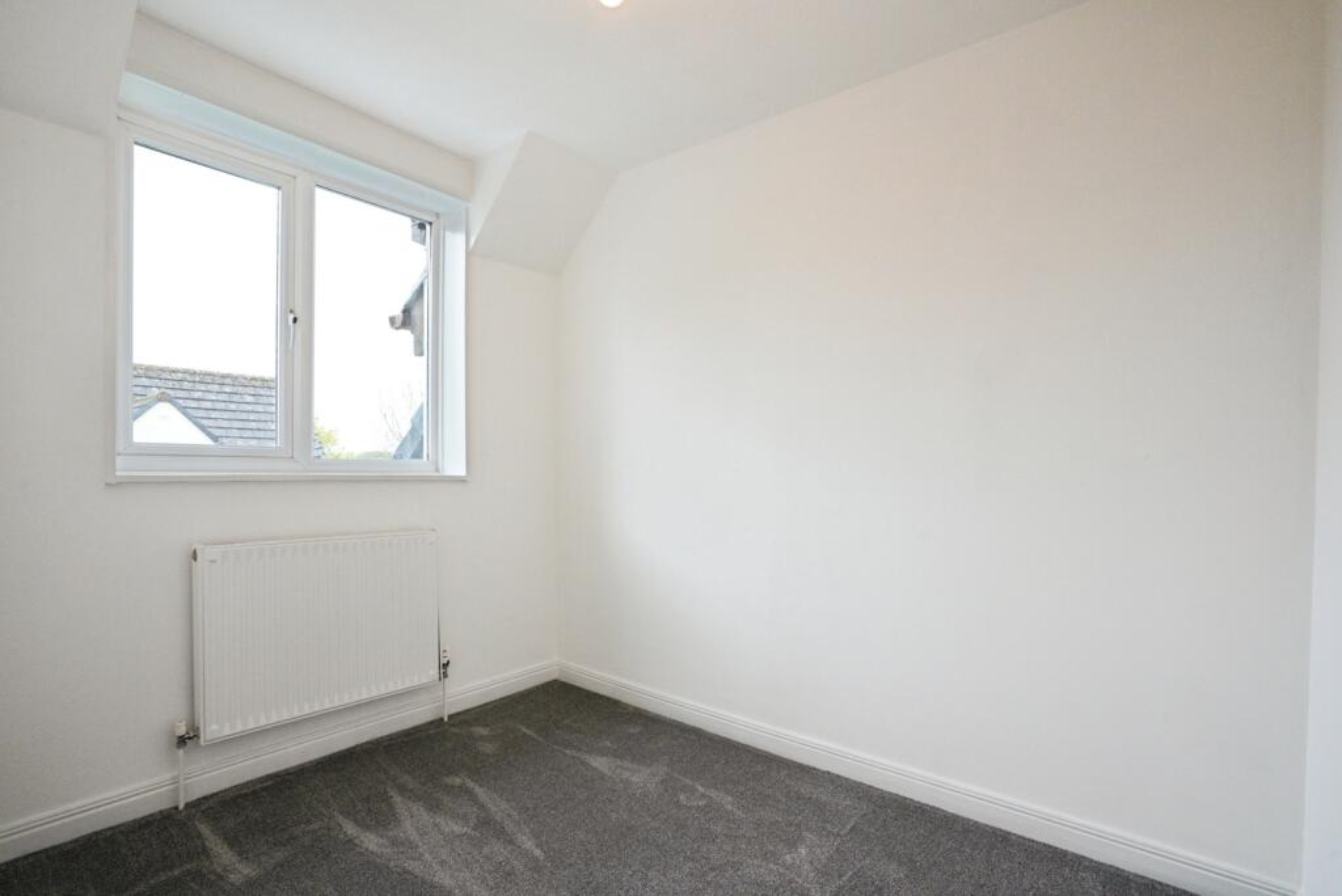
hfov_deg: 96.7
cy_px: 448
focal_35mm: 16
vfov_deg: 73.8
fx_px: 597
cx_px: 671
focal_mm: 16
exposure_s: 1/125
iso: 3200
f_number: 9
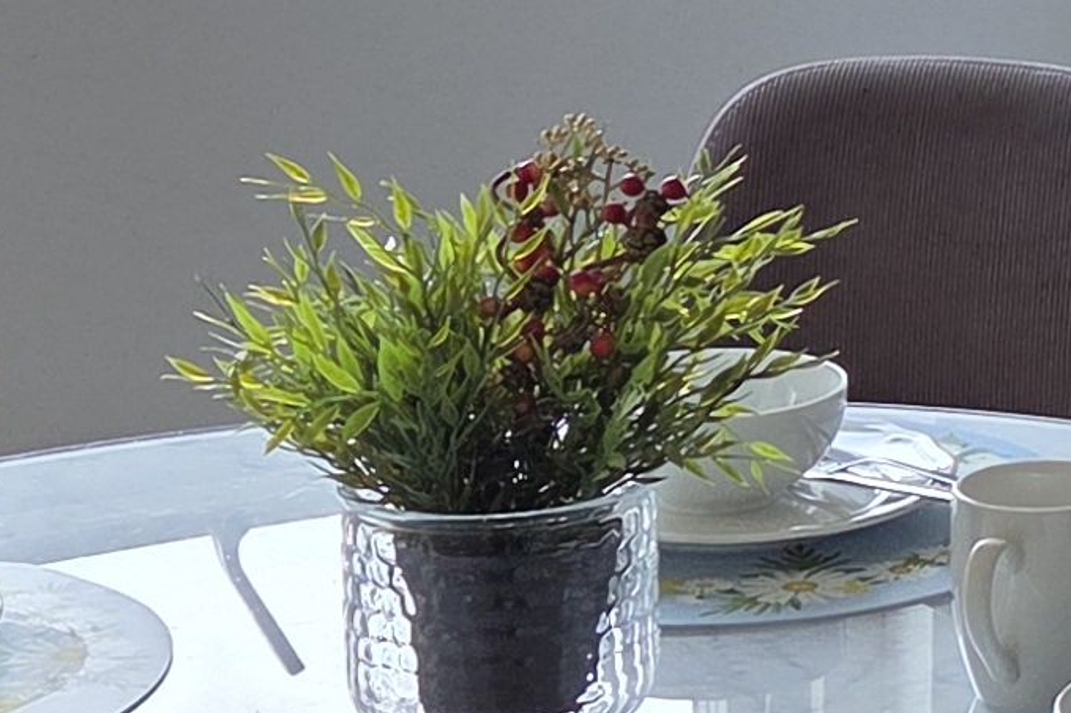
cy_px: 82
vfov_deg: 9.7
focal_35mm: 141
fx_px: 4193
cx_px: 2101
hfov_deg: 12.8
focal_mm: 5.4
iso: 64
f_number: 1.8
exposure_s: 1/180
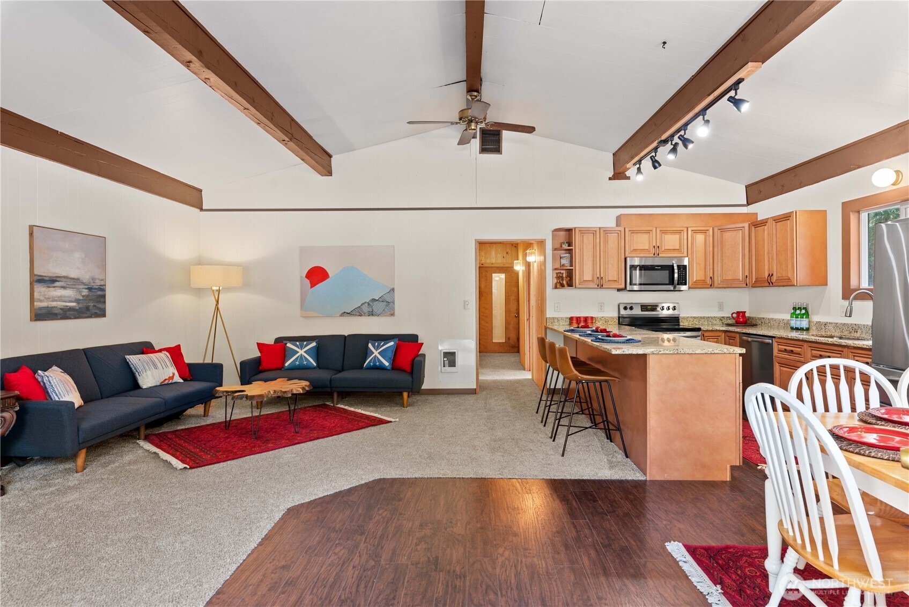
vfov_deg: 64.6
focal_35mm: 19
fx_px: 480
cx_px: 454
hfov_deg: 86.9
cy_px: 304
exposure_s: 1/1.25
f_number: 8
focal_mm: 19
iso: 200
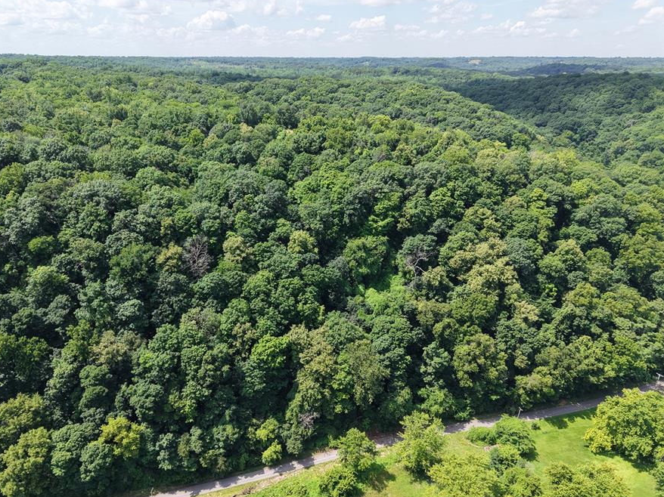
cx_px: 293
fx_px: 537
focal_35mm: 28
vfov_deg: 49.6
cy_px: 283
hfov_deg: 63.3
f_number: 1.8
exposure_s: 1/2500
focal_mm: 8.67
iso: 230
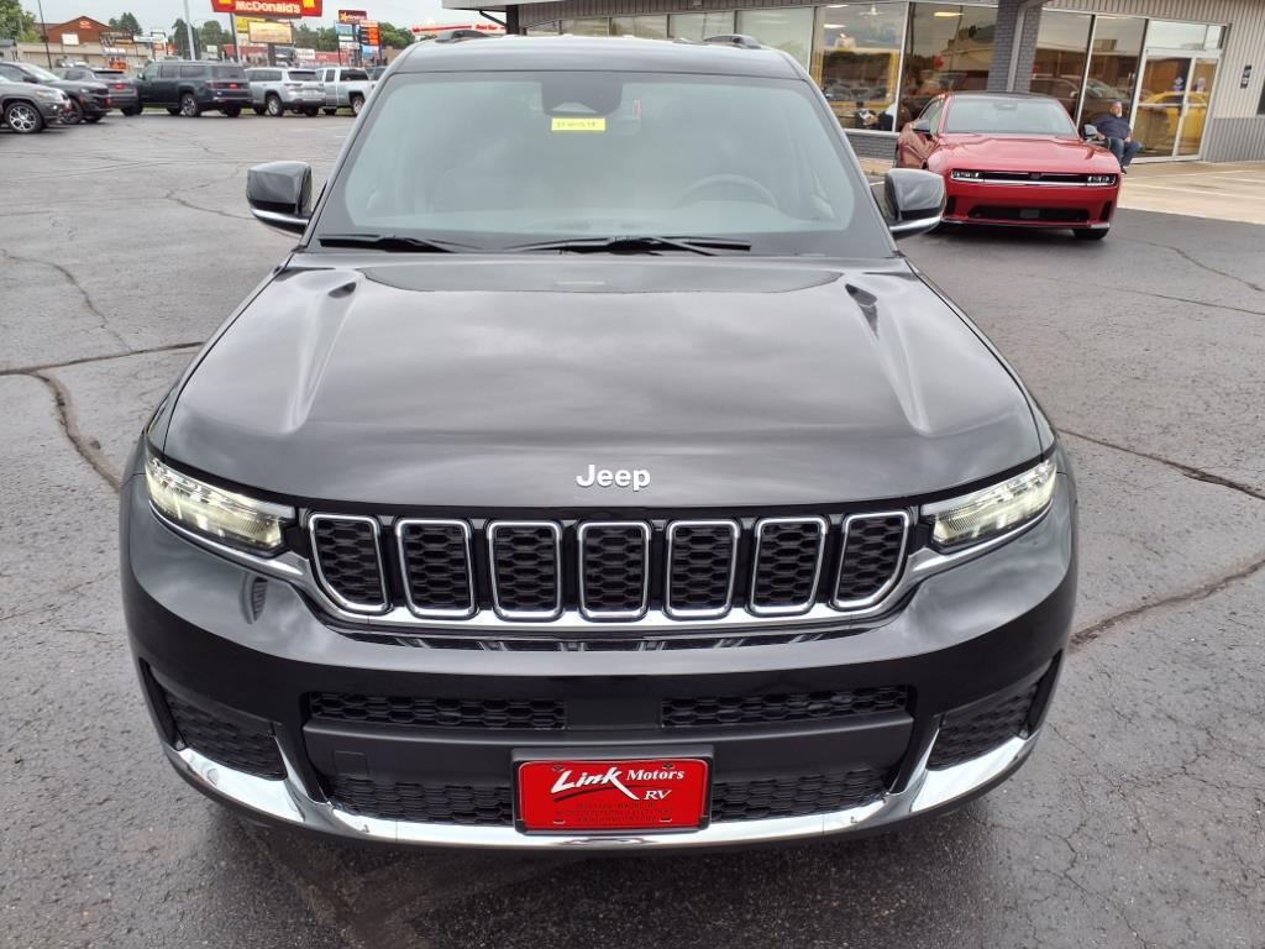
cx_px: 632
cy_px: 474
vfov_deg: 51.4
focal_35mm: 27
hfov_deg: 65.3
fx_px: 987
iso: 50
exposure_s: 1/120
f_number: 1.9
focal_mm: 3.58
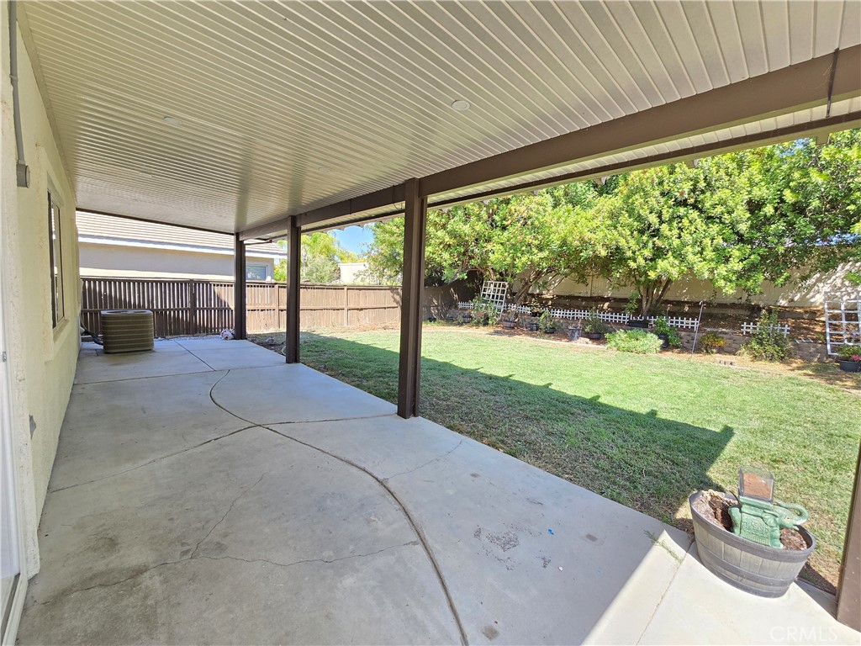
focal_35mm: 13
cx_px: 430
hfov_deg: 106.2
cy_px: 323
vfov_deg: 89.9
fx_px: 323
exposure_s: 1/244
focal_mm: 2.2
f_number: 2.2
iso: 50
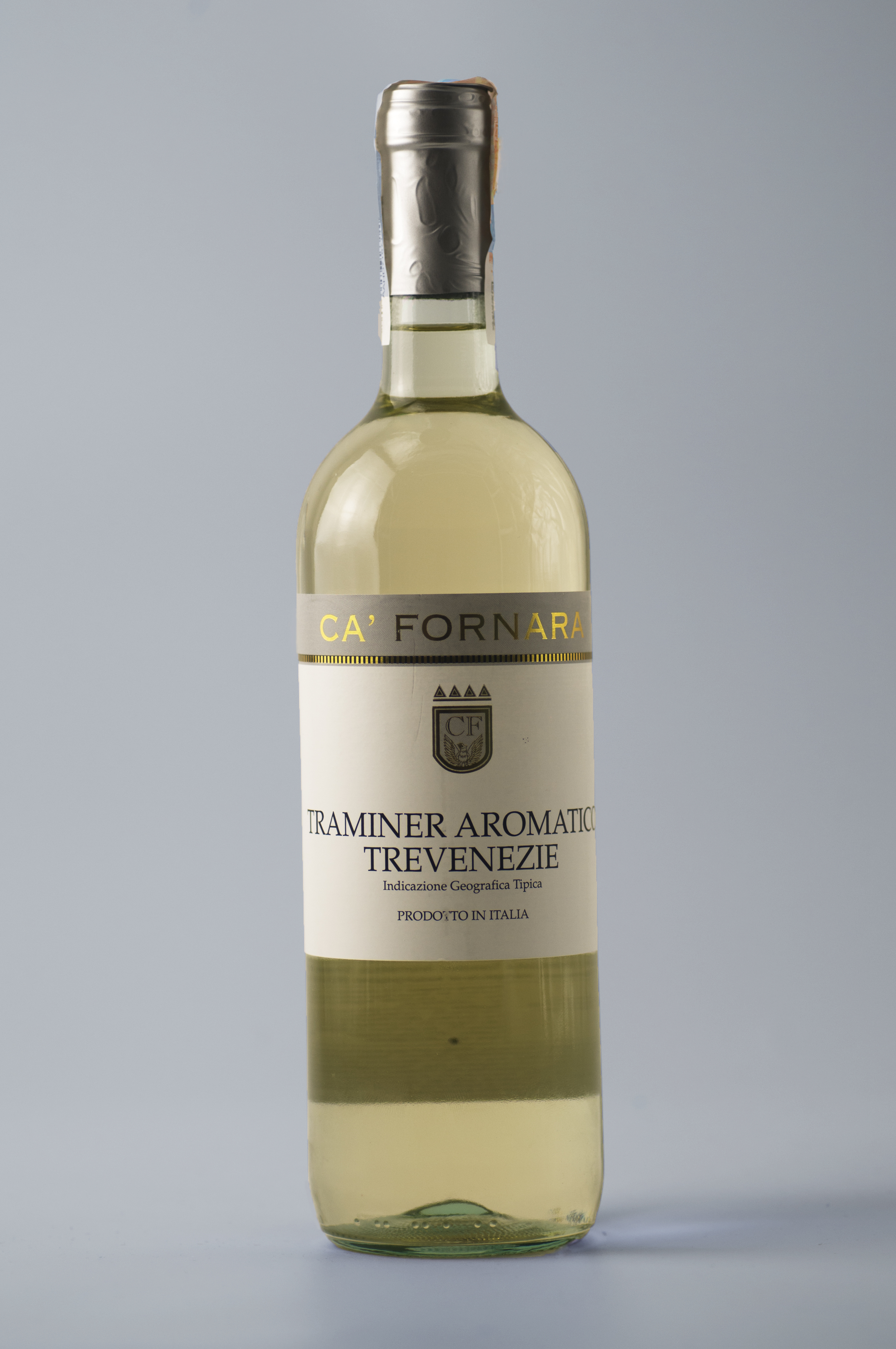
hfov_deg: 10.1
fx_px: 5053
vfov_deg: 15.2
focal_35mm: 135
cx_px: 448
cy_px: 674
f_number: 3.2
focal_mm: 90
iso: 100
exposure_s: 1/125
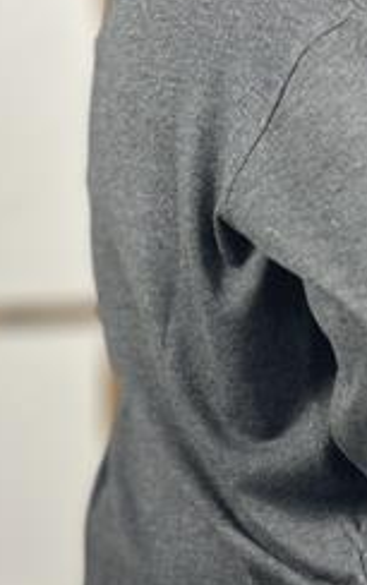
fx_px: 1373
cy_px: 342
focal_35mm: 86
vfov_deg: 24.0
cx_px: 278
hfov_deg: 15.2
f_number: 1.78
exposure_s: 1/100
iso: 160
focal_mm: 6.86
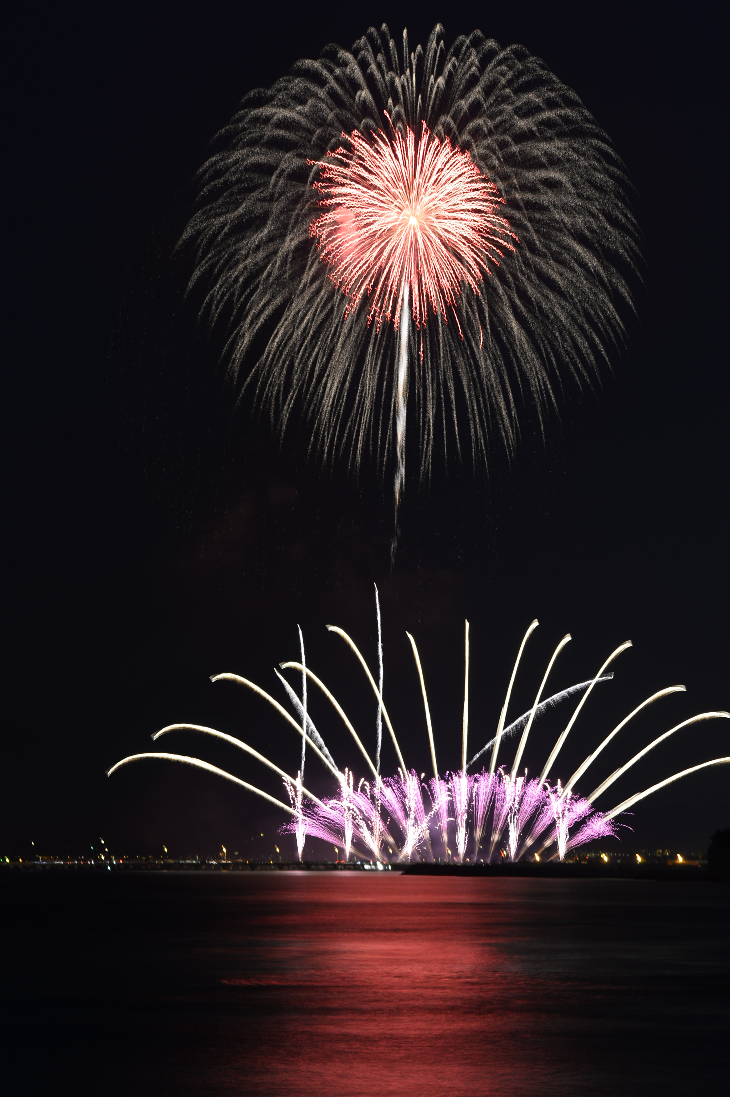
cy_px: 548
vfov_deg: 10.3
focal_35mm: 200
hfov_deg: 6.9
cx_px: 365
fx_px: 6090
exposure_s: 5.7
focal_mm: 200
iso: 100
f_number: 5.6
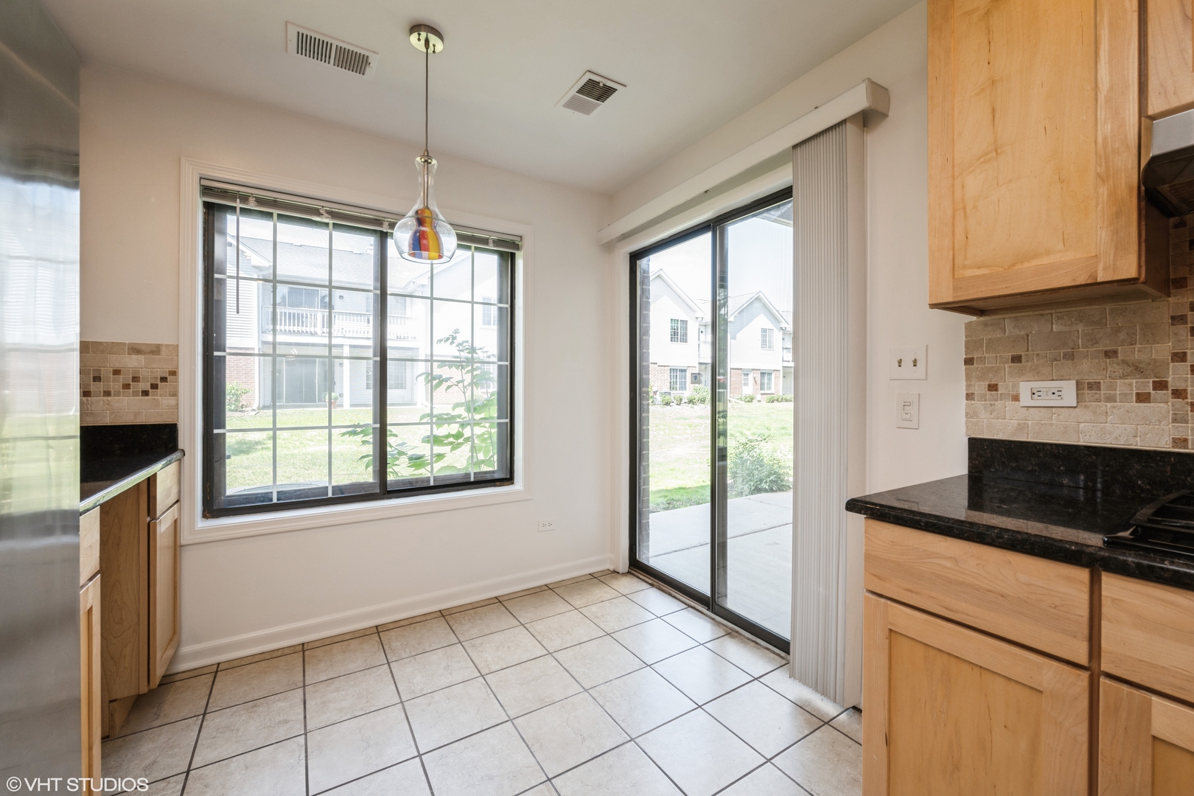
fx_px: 464
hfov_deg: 104.3
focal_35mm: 14
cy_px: 398
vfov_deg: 81.2
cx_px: 597
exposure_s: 1/25
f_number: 9
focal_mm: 14
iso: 200
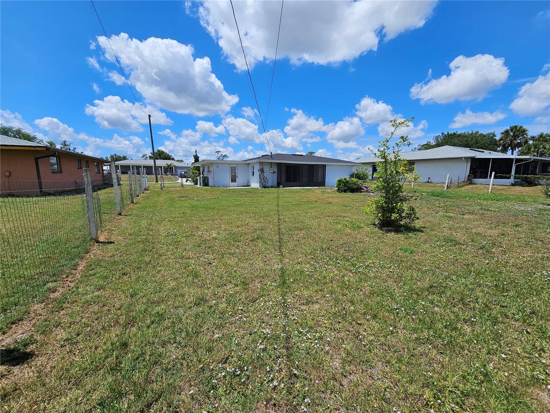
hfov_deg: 106.2
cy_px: 206
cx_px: 275
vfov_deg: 89.9
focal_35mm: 13
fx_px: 207
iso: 50
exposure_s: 1/4314
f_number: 2.2
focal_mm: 2.2
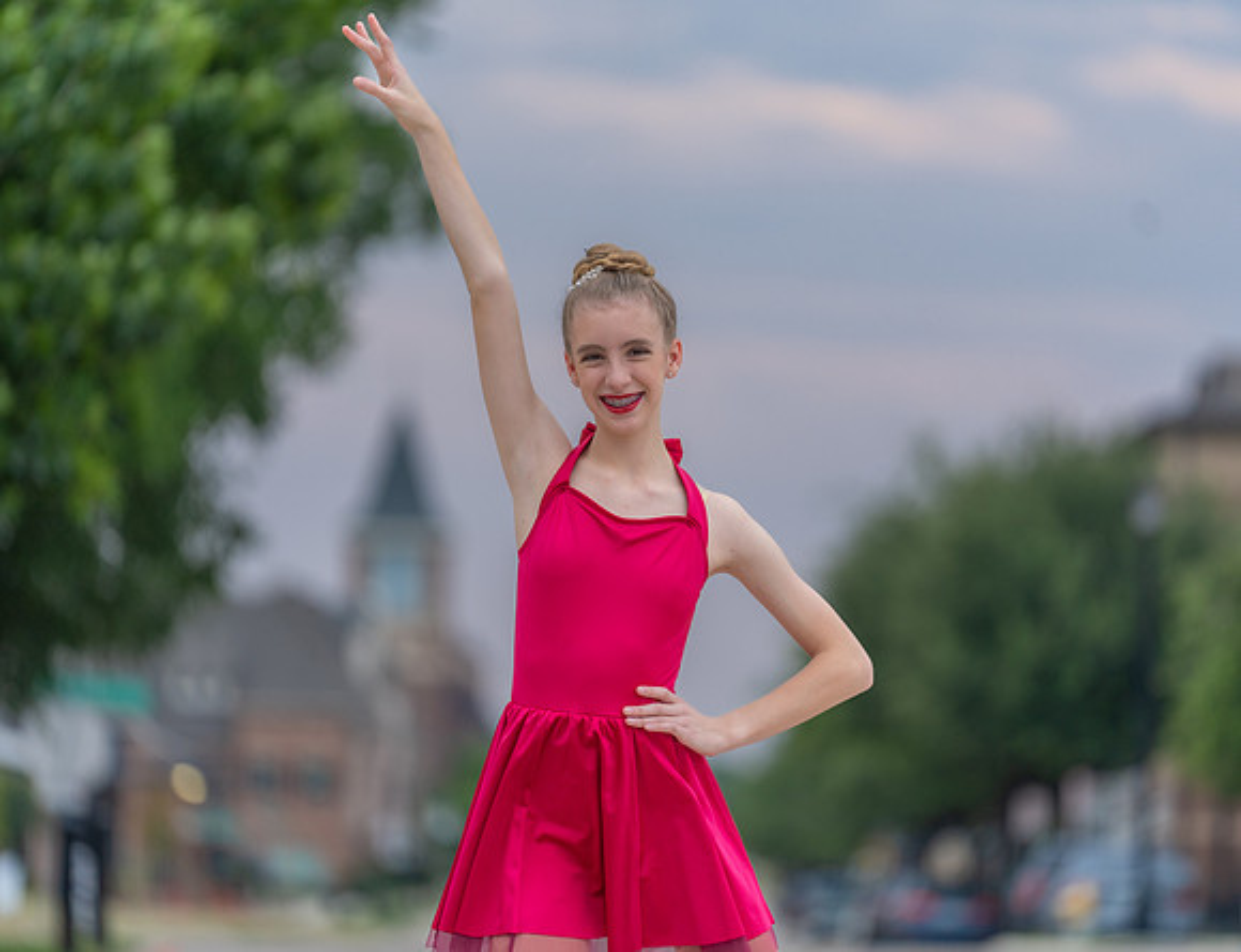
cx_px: 625
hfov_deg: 9.0
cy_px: 476
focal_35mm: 219
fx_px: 7928
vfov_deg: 6.9
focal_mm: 200
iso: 160
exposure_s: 1/320
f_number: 2.8
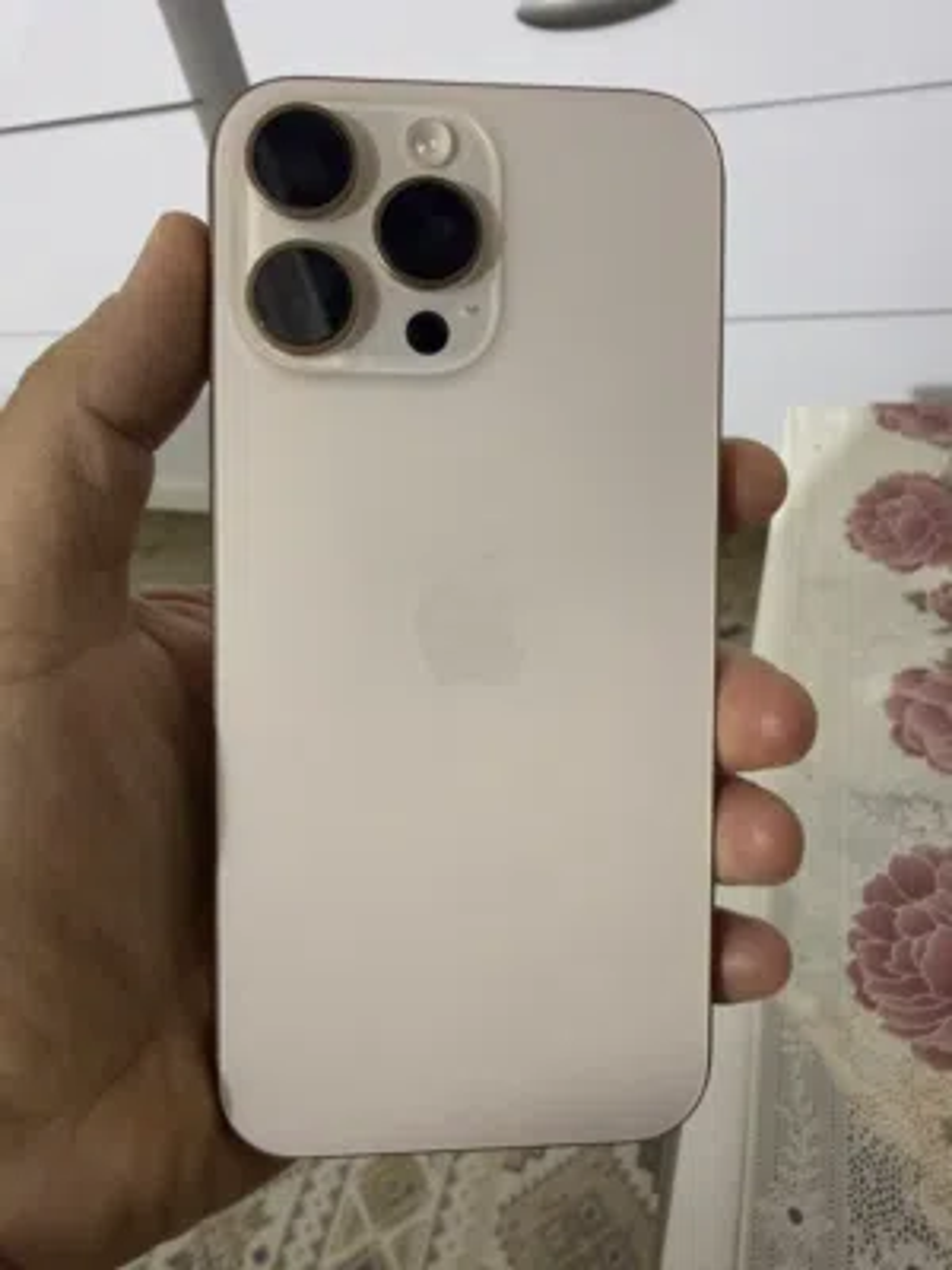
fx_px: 880
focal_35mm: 24
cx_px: 476
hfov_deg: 56.8
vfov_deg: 71.6
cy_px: 635
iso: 320
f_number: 2.2
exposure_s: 1/50
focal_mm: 2.22
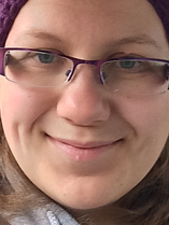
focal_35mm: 74
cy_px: 45
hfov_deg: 19.9
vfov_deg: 25.9
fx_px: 481
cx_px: 76
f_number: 2.4
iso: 125
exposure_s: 1/30
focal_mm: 2.15
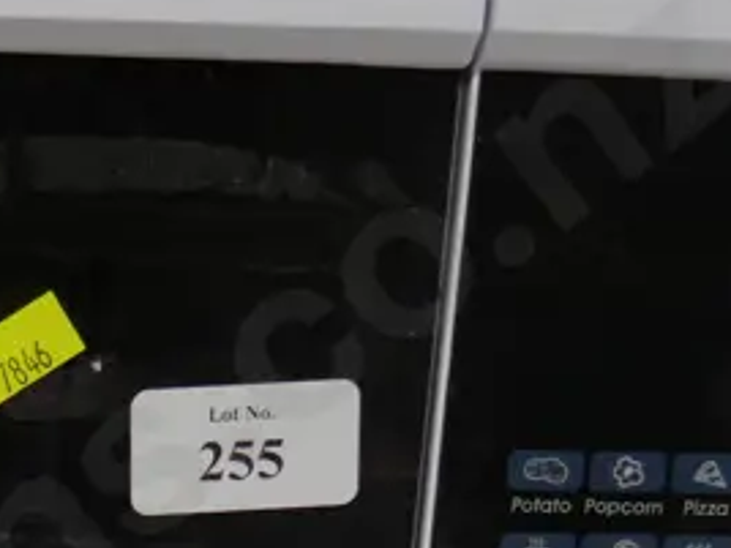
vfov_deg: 9.4
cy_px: 877
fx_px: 3231
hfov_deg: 12.2
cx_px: -401
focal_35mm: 153
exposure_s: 1/60
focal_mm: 20
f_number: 4.4
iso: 400
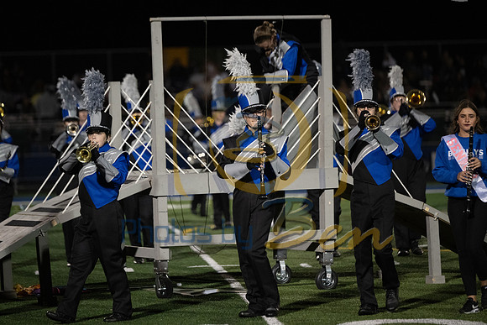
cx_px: 244
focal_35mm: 200
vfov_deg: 6.9
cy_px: 162
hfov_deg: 10.3
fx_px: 2706
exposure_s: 1/1250
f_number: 2.8
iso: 5000
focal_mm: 200
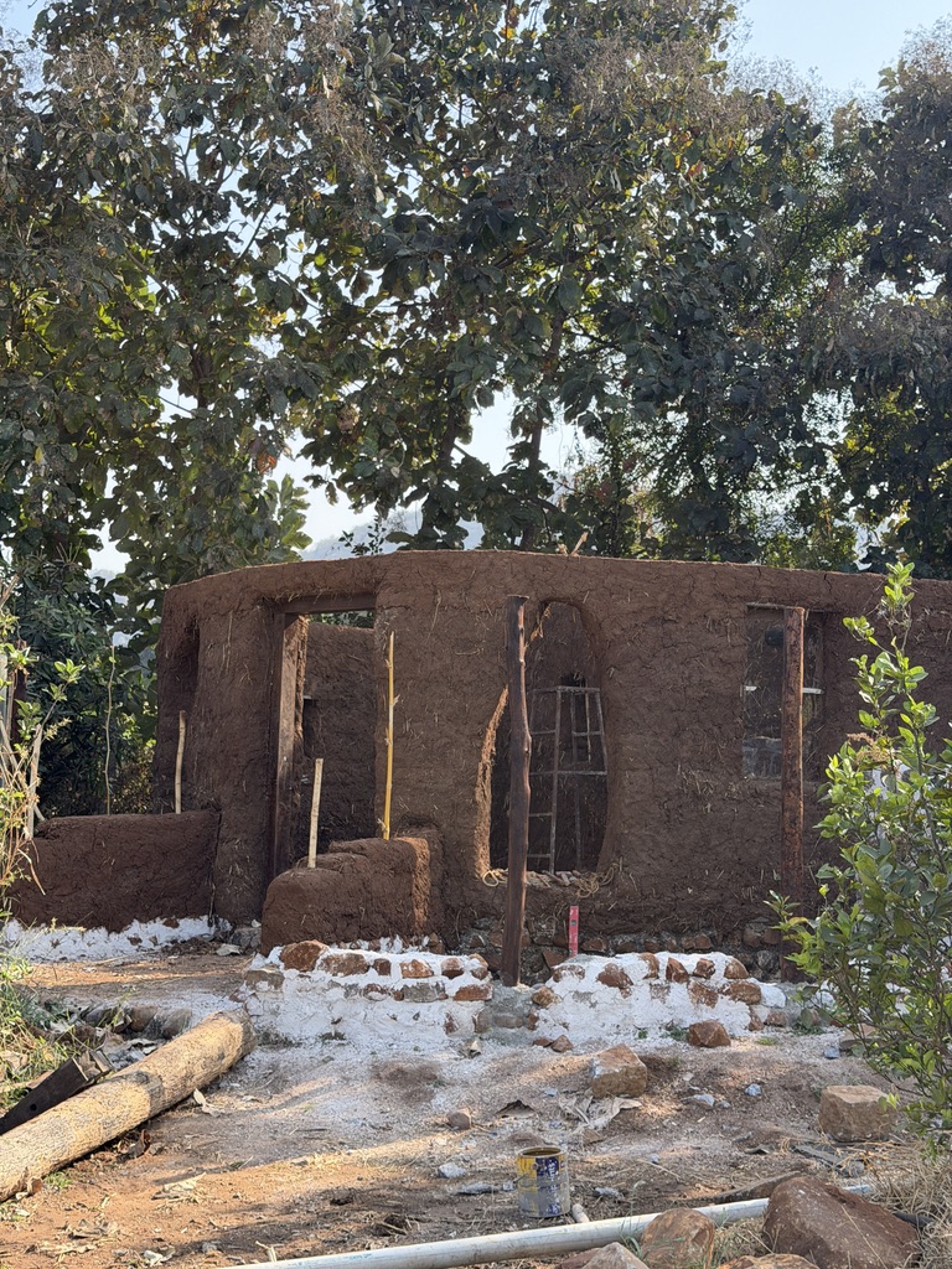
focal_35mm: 48
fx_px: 1760
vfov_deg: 39.7
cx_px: 476
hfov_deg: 30.3
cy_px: 634
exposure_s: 1/1429
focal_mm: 6.76
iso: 100
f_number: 1.78
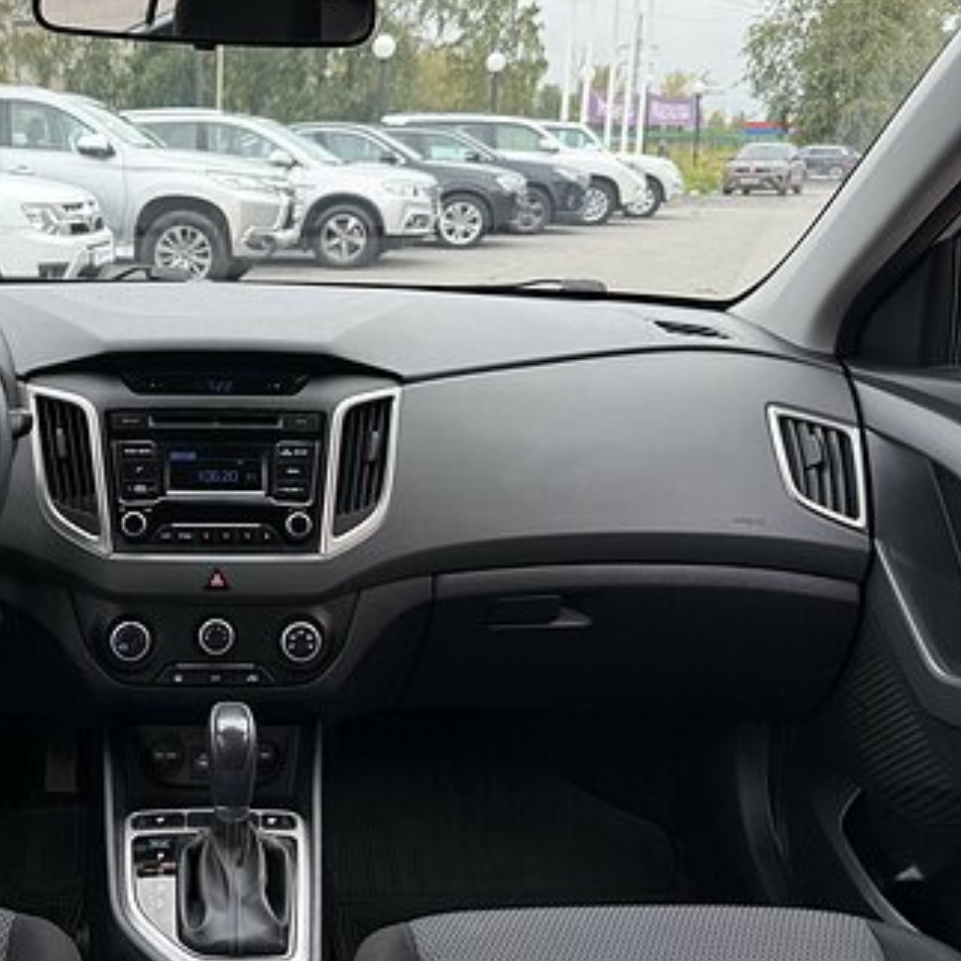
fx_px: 1131
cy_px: 436
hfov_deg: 43.9
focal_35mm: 36
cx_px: 196
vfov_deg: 46.0
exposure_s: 1/473
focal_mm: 6.76
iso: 100
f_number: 1.78
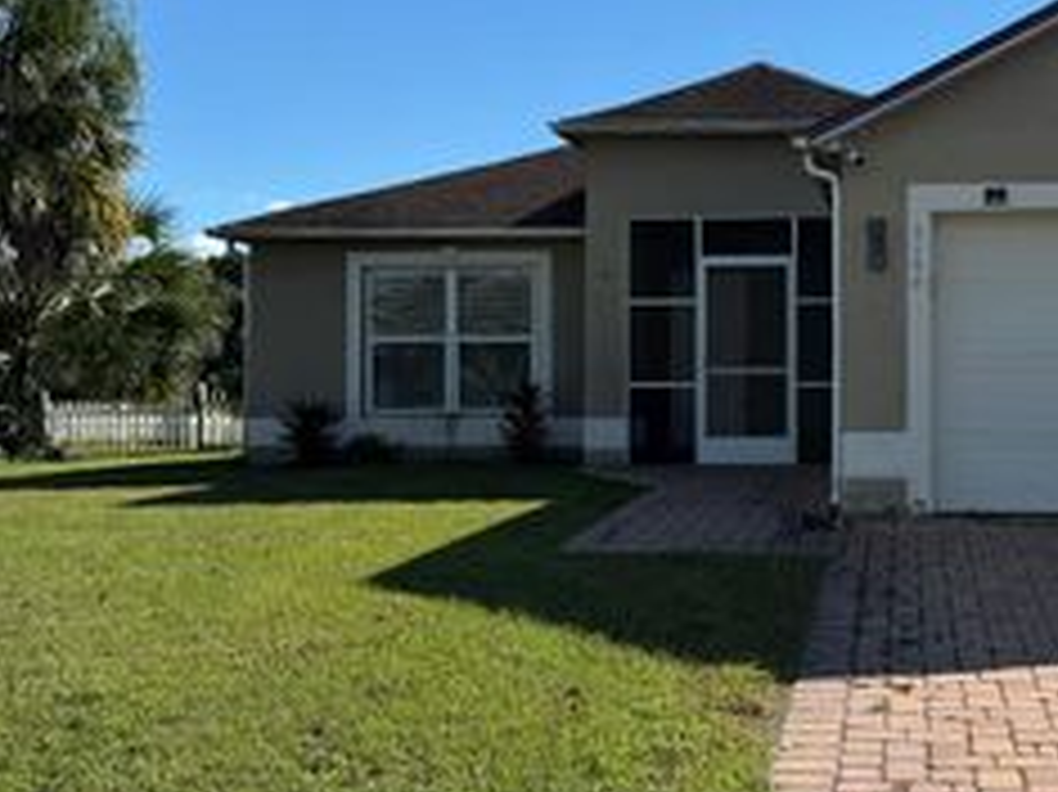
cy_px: 333
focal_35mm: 51
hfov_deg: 36.4
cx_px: 819
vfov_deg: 28.5
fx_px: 1558
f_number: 1.78
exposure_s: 1/5319
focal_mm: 6.76
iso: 80
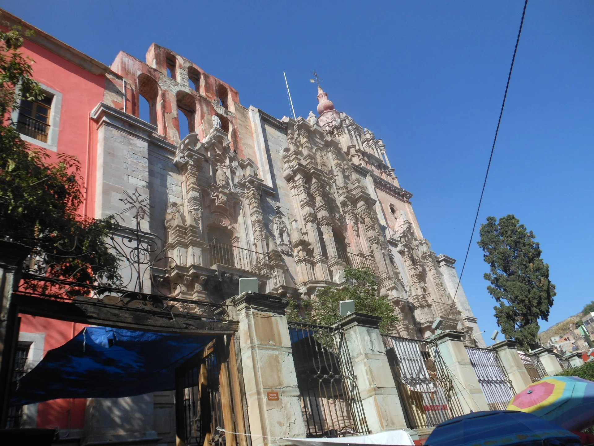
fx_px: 429
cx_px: 297
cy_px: 223
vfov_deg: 54.9
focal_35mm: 25
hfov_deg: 69.4
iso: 80
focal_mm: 4.5
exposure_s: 1/1000
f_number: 3.2
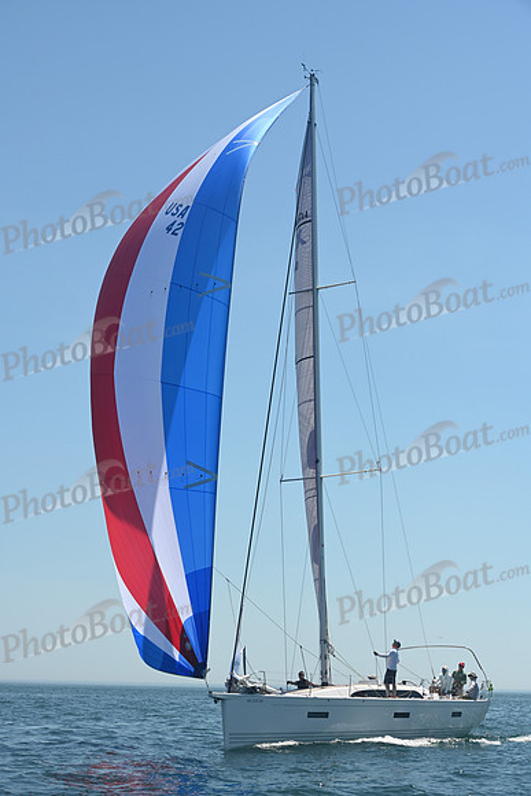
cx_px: 266
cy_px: 398
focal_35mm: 70
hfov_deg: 19.5
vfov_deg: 28.8
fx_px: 1548
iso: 320
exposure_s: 1/1000
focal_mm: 70
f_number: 10
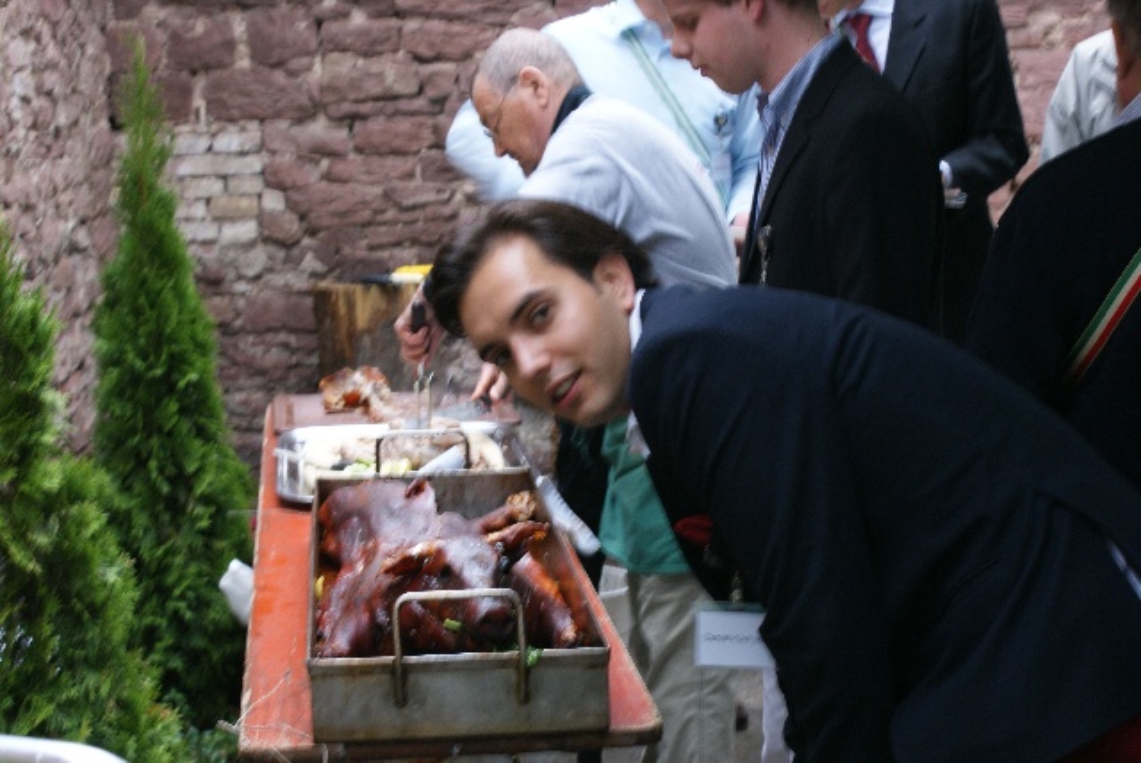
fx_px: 1903
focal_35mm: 60
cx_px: 570
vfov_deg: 22.7
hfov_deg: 33.4
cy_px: 382
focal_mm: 40
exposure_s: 1/15
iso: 400
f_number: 5.6
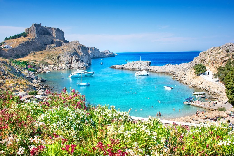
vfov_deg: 47.9
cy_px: 78
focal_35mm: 27
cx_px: 117
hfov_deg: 67.4
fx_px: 175
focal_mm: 18
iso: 100
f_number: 9
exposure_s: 1/320
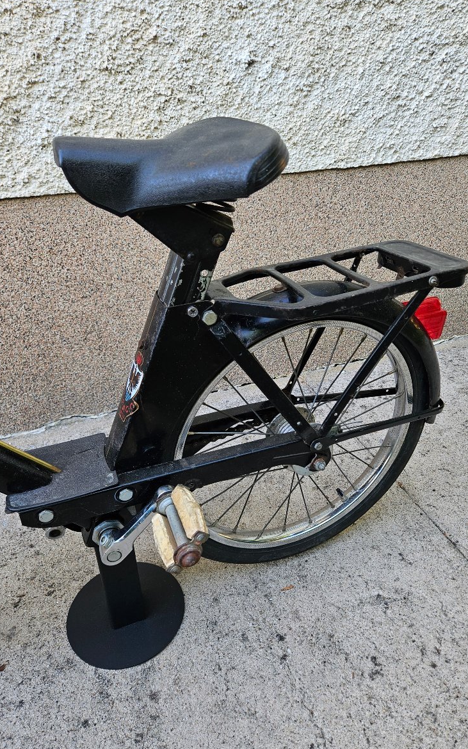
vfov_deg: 72.6
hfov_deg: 49.3
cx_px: 240
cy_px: 377
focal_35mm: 25
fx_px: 510
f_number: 1.8
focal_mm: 5.4
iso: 80
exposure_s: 1/180
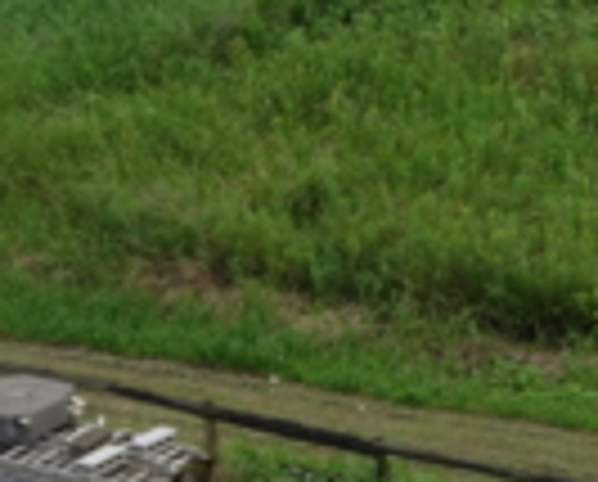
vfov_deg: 6.6
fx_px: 3991
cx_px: 1551
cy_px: -552
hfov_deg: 7.8
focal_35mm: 225
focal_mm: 14.93
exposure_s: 1/320
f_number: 5.6
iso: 125
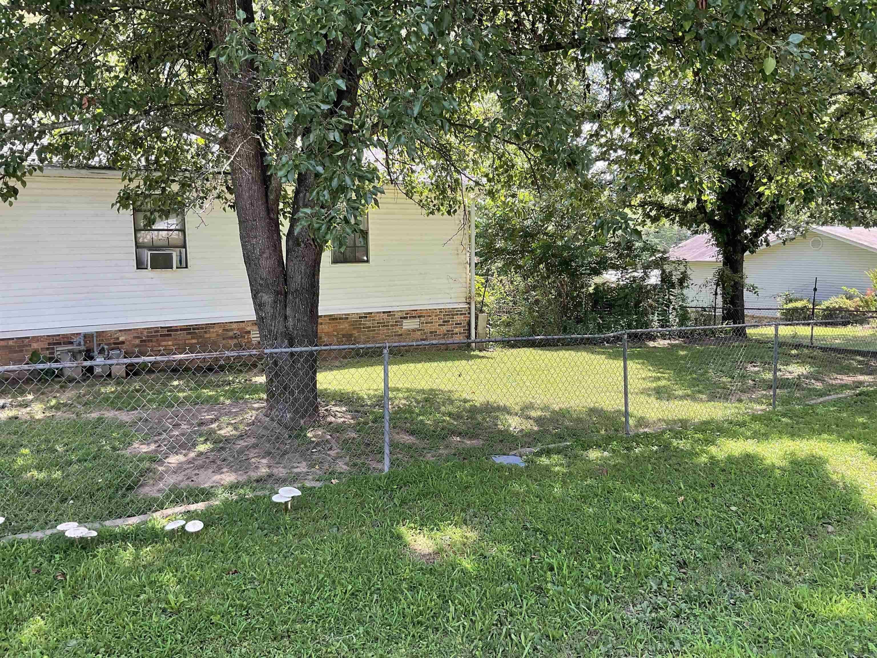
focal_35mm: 29
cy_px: 329
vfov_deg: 48.2
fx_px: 735
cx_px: 438
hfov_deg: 61.7
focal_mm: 3
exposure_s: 1/127
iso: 16
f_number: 1.8
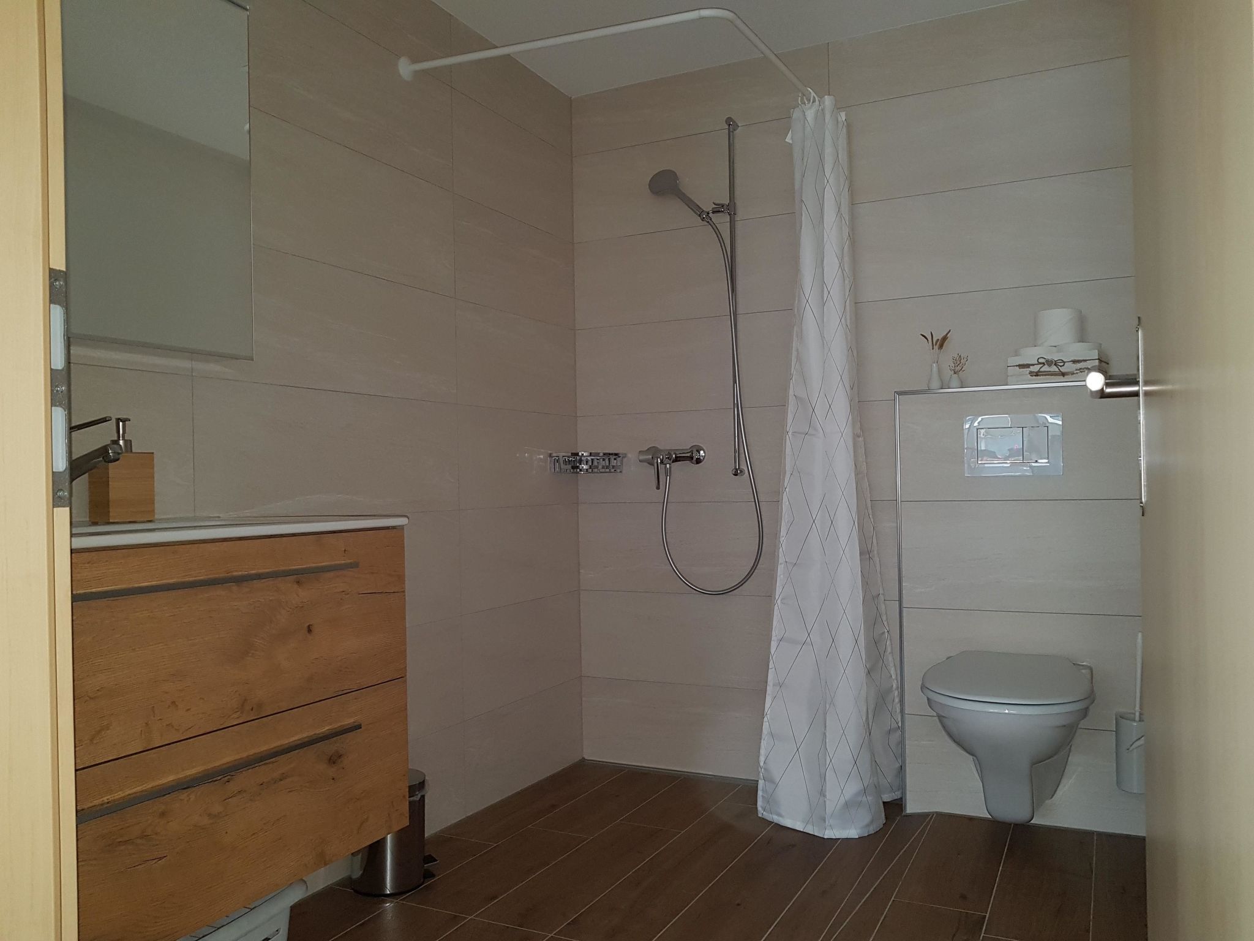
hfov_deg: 67.3
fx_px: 942
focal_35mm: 26
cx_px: 627
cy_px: 470
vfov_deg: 53.1
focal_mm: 4.2
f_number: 1.7
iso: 160
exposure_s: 1/27
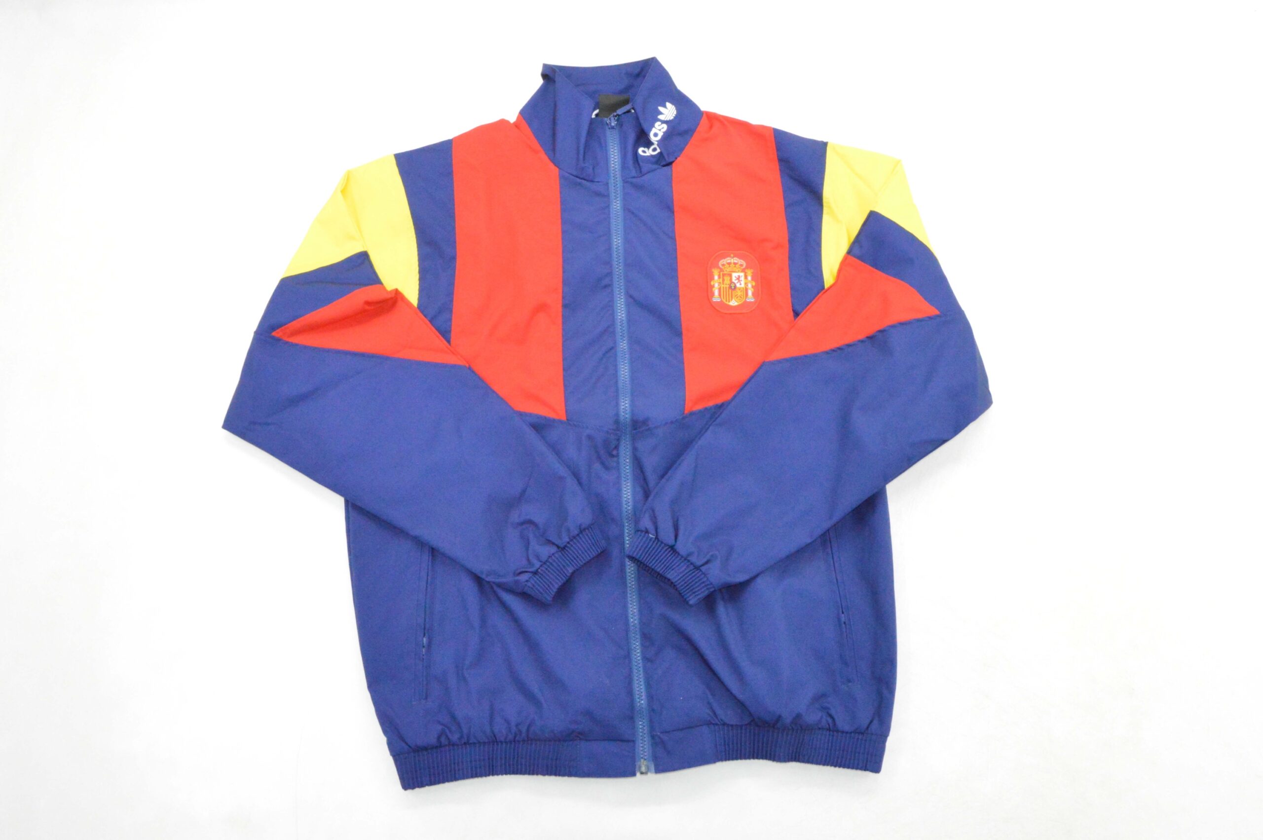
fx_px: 1104
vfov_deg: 41.6
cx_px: 632
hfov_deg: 59.5
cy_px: 420
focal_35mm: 32
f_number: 16
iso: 6400
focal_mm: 21
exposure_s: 1/125
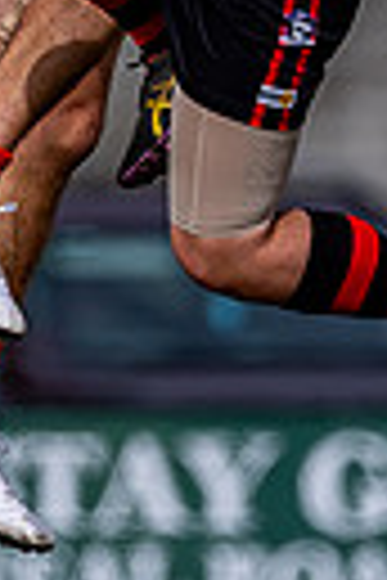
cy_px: -227
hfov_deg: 0.4
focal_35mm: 3629
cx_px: -129
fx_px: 58513
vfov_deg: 0.6
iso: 125
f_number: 4
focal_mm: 500
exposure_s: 1/1600
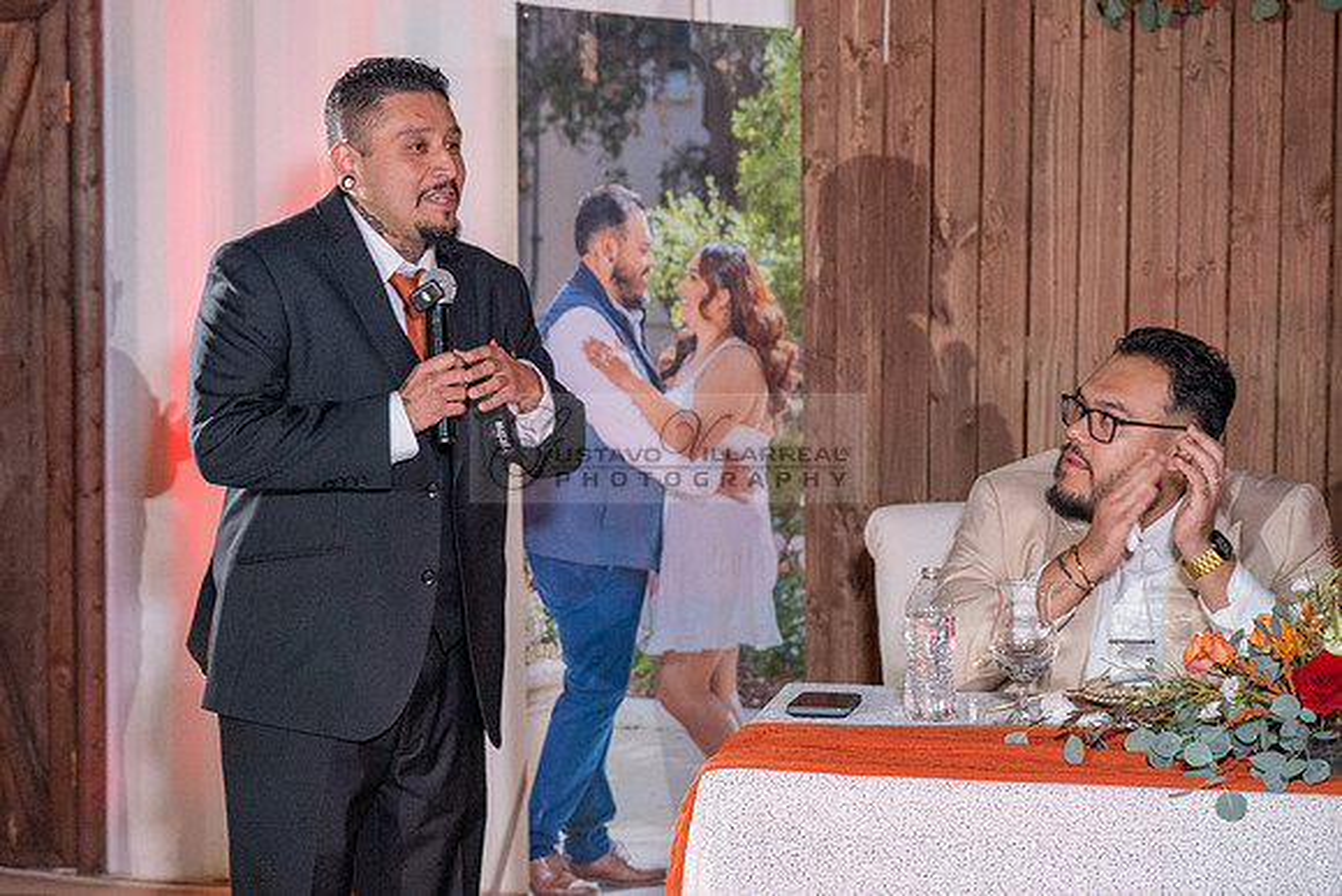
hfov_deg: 26.6
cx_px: 545
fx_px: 2836
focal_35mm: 76
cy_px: 532
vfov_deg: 17.9
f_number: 4
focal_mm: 64
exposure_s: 1/160
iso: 3200
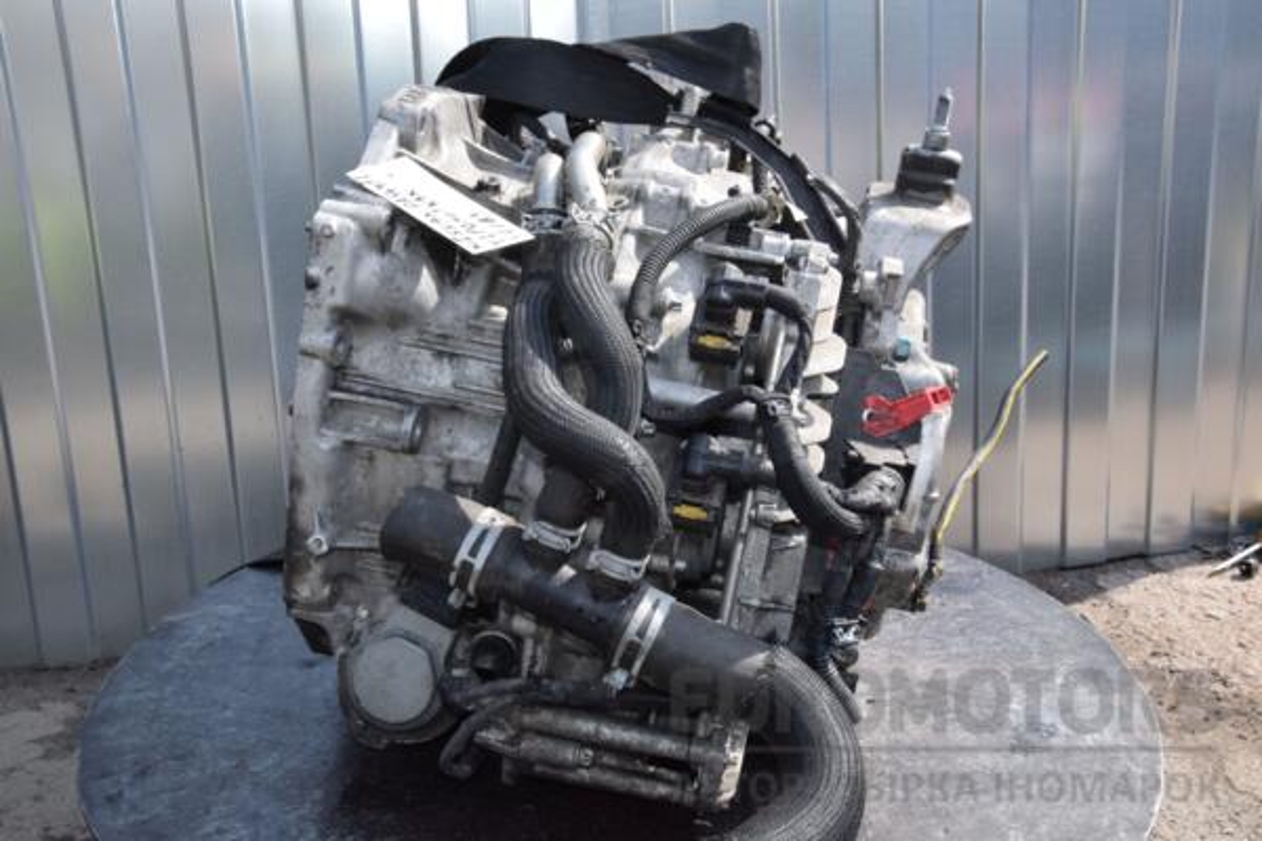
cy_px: 420
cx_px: 631
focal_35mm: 42
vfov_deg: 31.9
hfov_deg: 46.4
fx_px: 1472
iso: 800
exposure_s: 1/200
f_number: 16
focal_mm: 28
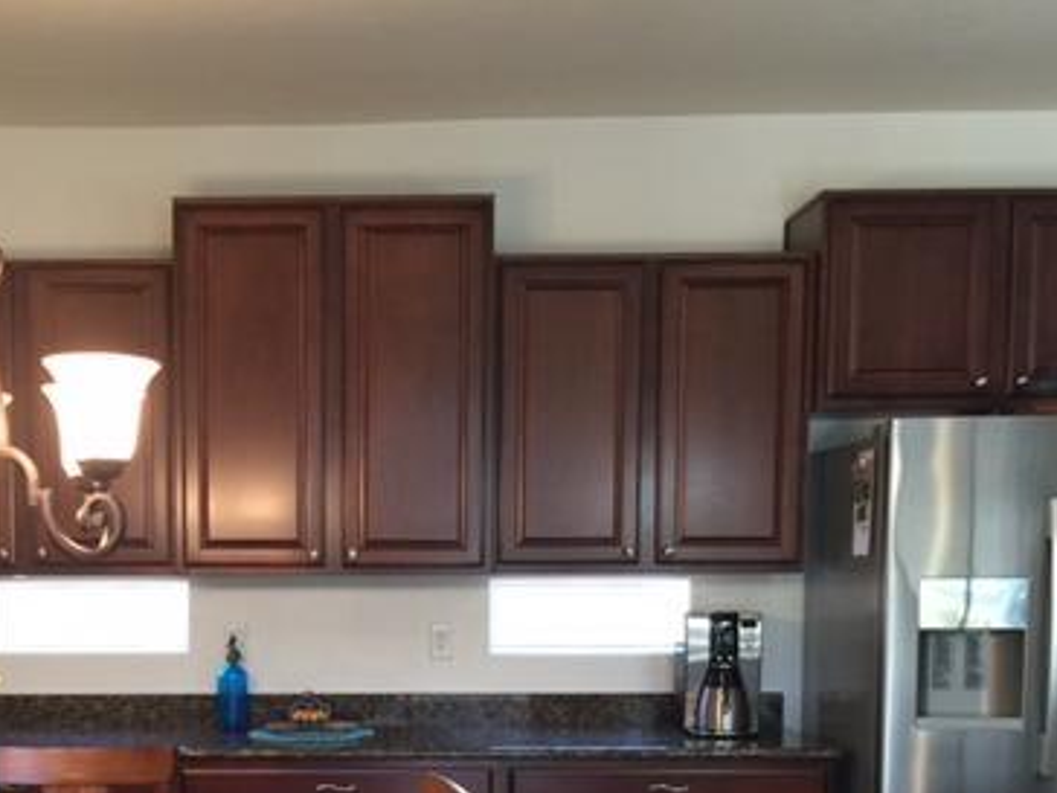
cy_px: 691
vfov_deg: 27.7
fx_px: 1557
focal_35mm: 51
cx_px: 317
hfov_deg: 36.9
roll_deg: -0.7
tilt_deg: -5.3
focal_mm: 4.15
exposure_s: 1/15
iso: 80
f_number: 2.2
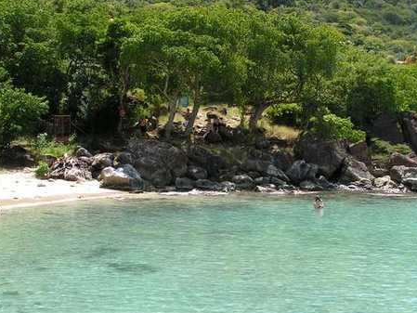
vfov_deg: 21.9
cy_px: 149
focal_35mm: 67
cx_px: 233
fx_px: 807
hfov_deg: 28.9
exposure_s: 1/200
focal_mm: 7.3
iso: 50
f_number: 5.6
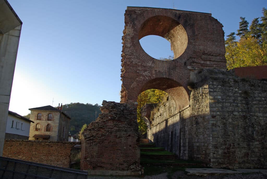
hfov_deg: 58.9
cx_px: 134
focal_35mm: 32
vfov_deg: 41.4
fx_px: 237
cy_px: 90
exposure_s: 1/125
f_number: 7.1
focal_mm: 21.25
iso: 100
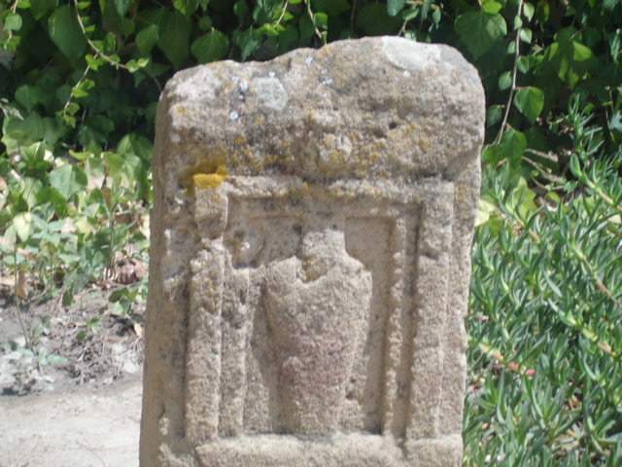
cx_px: 311
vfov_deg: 13.2
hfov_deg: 17.6
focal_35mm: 112
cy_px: 234
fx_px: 2012
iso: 100
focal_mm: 20.1
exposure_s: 1/200
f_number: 6
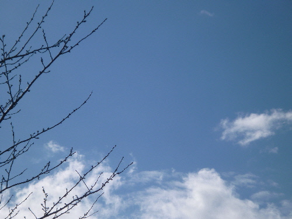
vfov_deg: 12.3
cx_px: 146
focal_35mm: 120
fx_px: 1012
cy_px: 110
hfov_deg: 16.4
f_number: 5.9
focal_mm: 21.5
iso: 100
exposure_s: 1/1300
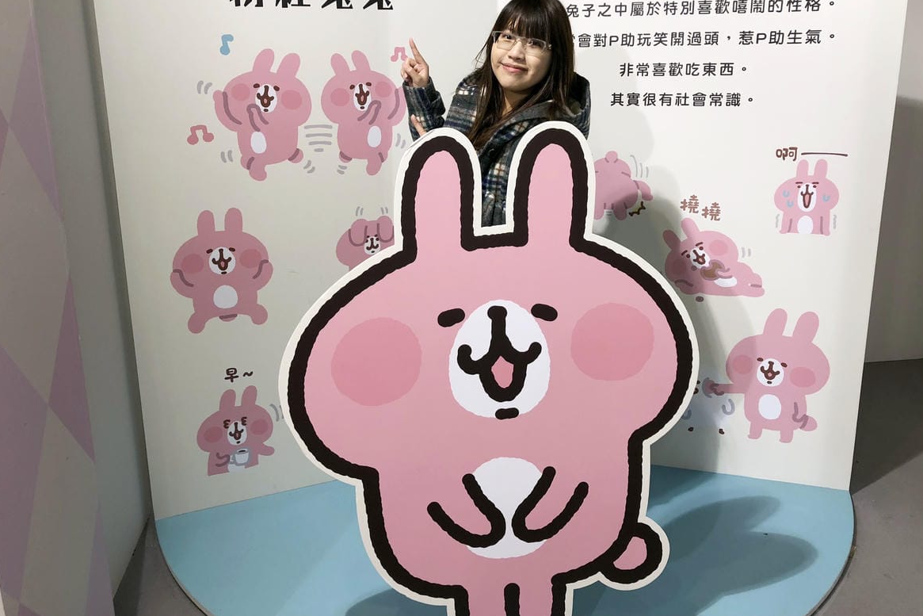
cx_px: 471
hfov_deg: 61.9
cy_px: 261
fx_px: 769
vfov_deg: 43.5
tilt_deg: -15.7
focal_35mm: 30
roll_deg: +0.2
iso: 40
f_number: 1.8
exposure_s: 1/24
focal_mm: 3.99
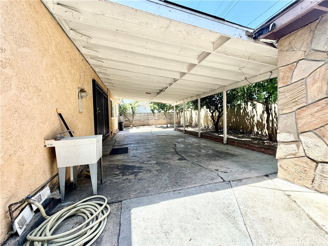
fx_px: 133
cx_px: 164
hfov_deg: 102.1
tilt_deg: -2.7
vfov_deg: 85.7
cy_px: 123
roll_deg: +1.6
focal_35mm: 14
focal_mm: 2.22
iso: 64
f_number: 2.2
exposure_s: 1/451
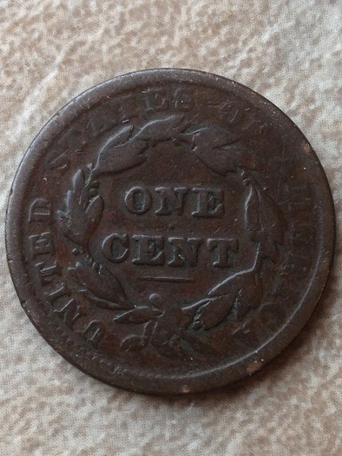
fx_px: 461
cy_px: 228
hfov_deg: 40.7
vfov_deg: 52.6
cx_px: 171
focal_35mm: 35
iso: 64
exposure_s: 1/30
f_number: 2.4
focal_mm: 4.28
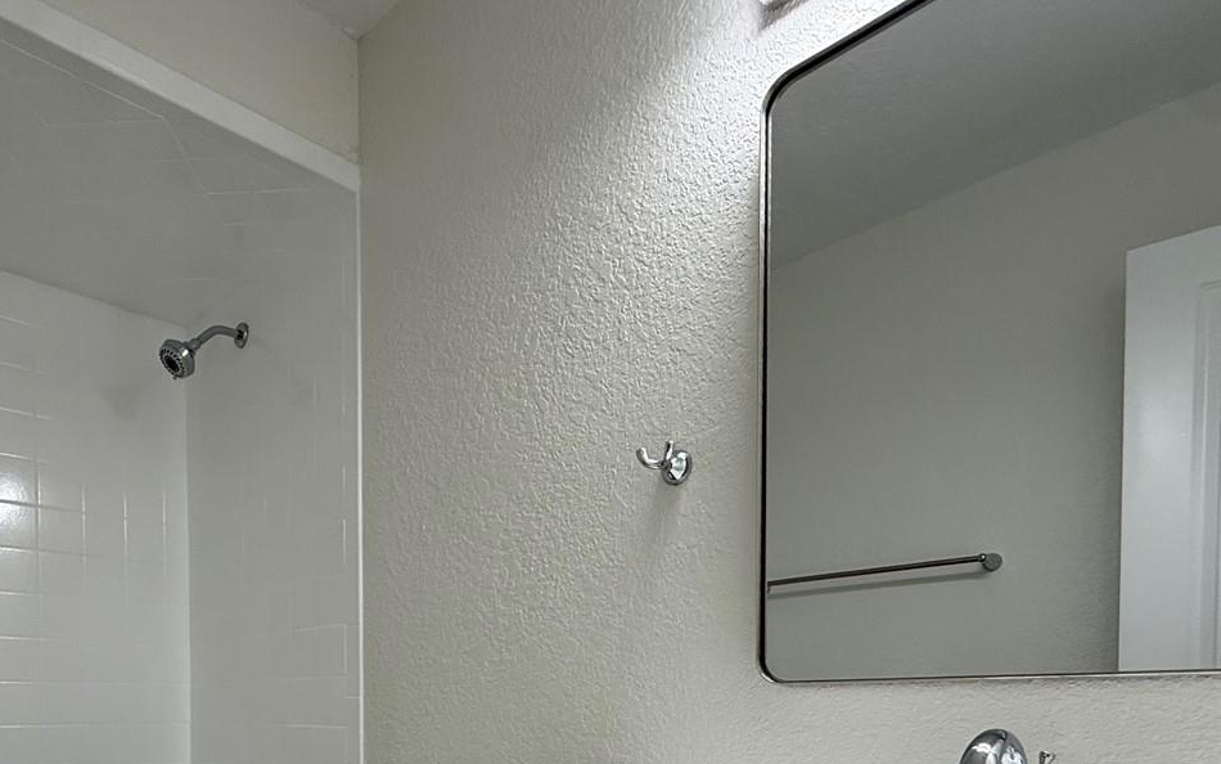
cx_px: 419
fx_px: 832
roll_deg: +0.7
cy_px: 729
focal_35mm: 25
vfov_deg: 43.6
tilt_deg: -0.9
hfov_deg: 70.7
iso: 80
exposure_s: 1/120
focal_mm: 2.22
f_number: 2.2
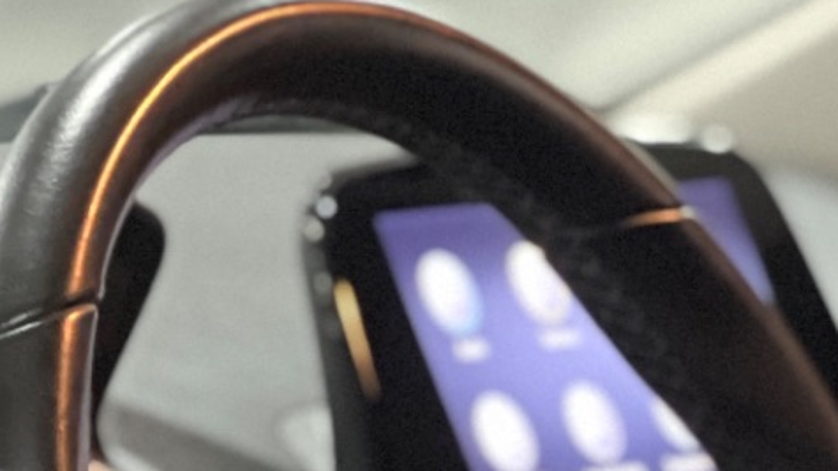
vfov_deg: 3.5
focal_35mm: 339
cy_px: 1064
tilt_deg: -11.0
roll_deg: -2.0
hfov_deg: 6.4
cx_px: 517
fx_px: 7531
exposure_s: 1/15
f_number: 2.8
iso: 1000
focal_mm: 9
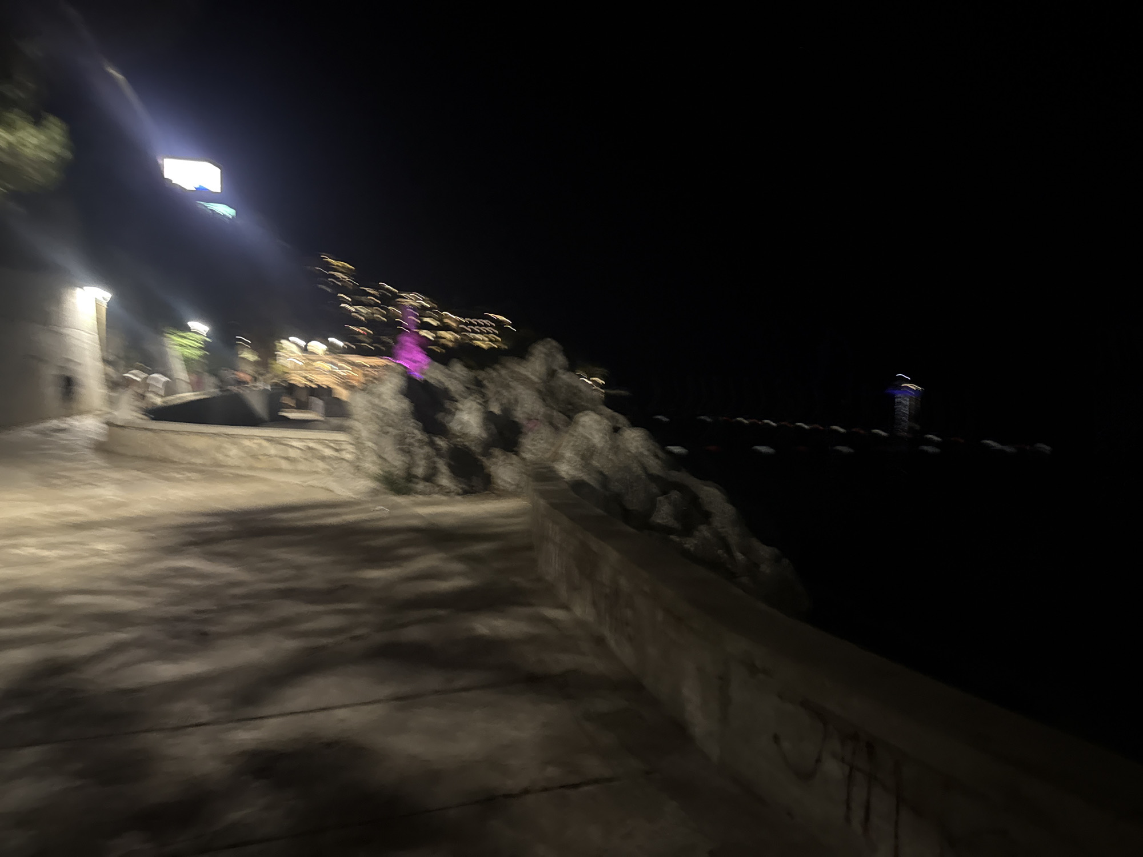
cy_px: 428
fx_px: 792
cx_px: 572
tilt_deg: -3.5
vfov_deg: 56.8
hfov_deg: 71.6
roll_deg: +0.2
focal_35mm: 24
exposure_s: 1/15
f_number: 1.78
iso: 2000
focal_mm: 6.76
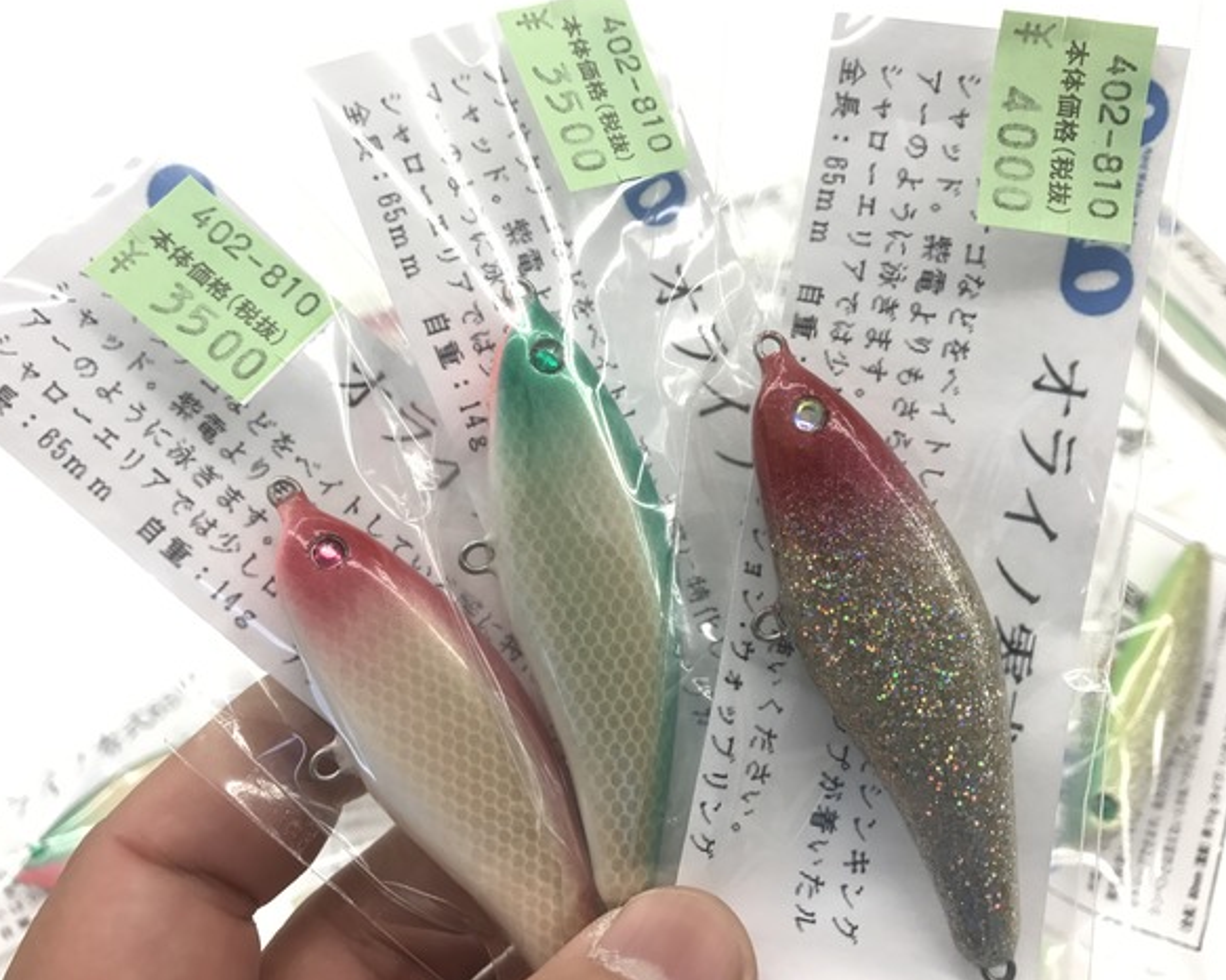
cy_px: 492
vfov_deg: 48.5
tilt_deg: -45.9
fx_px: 1088
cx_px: 612
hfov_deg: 58.8
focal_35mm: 30
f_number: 1.8
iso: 32
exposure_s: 1/100
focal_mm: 3.99
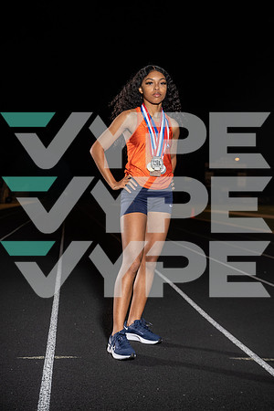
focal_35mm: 52
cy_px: 206
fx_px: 594
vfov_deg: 38.2
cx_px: 137
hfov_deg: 26.0
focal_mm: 52
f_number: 4
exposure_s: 1/250
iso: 250
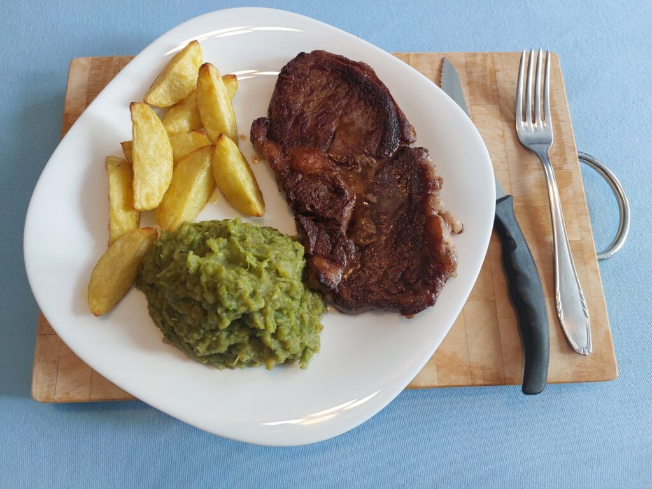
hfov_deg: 69.4
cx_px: 326
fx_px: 471
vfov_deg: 54.9
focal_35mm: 25
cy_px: 244
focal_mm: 5.23
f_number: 1.8
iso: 200
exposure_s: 1/50
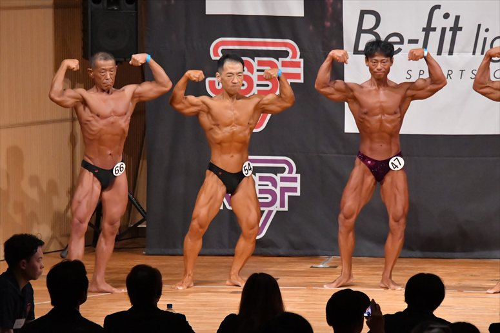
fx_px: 3540
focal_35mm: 255
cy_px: 166
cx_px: 250
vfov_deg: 5.4
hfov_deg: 8.1
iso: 10000
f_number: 5.6
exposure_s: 1/400
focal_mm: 170
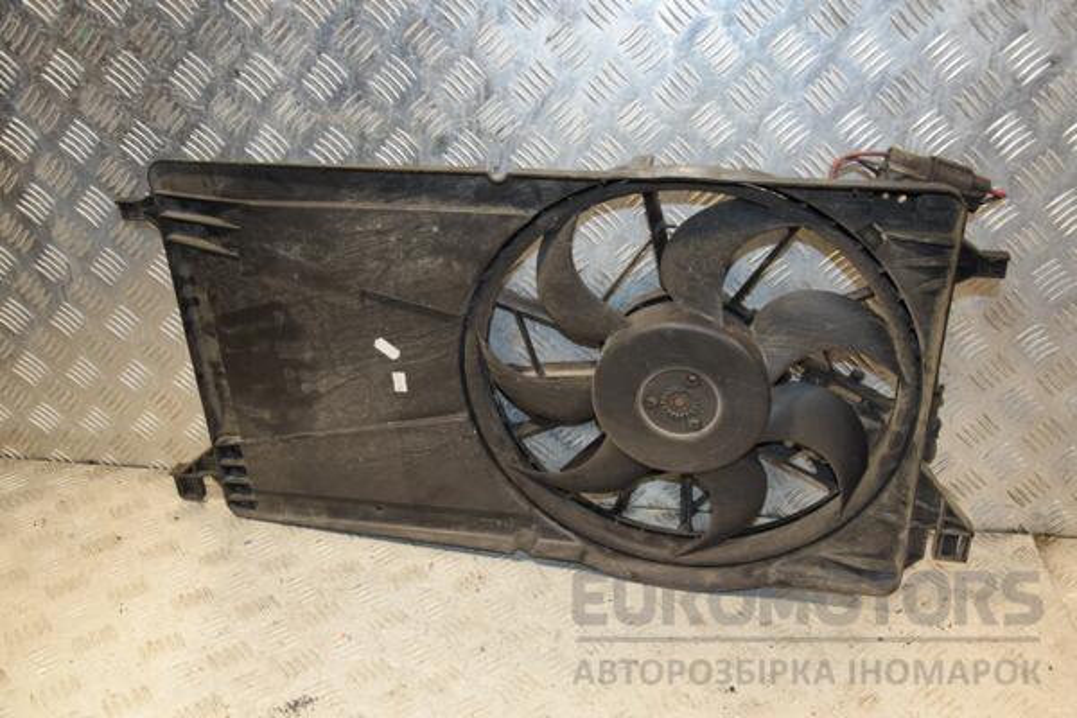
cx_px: 538
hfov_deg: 57.2
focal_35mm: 33
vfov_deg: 40.0
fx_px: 987
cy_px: 359
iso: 800
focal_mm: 22
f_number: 5
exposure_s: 1/200
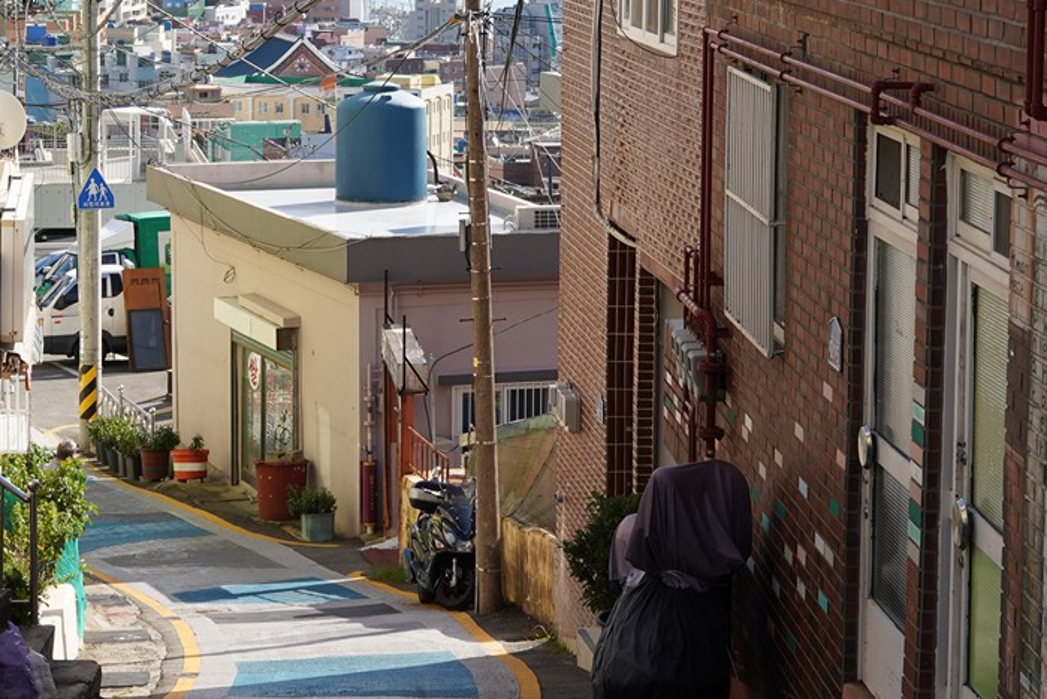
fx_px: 2909
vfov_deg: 13.6
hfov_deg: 20.3
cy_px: 127
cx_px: 335
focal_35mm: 100
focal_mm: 35
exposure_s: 1/125
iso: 100
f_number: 9
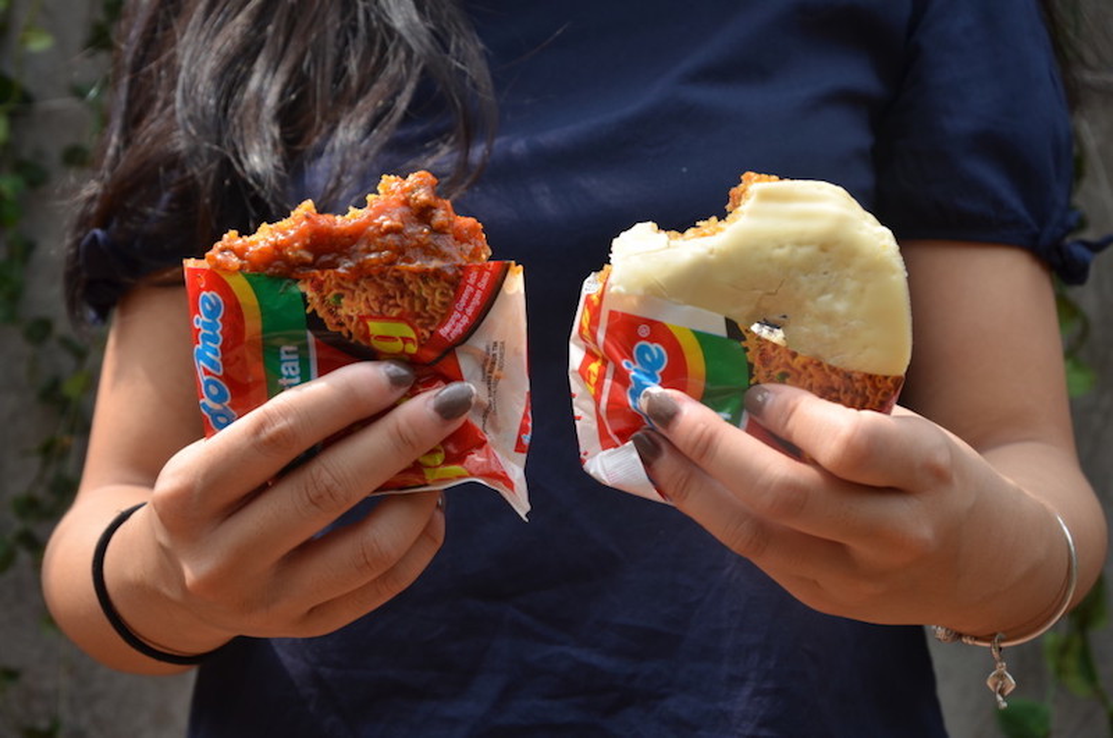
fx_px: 1851
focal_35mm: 60
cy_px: 369
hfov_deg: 33.5
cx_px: 556
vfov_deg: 22.5
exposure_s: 1/200
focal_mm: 40
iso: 200
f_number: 7.1
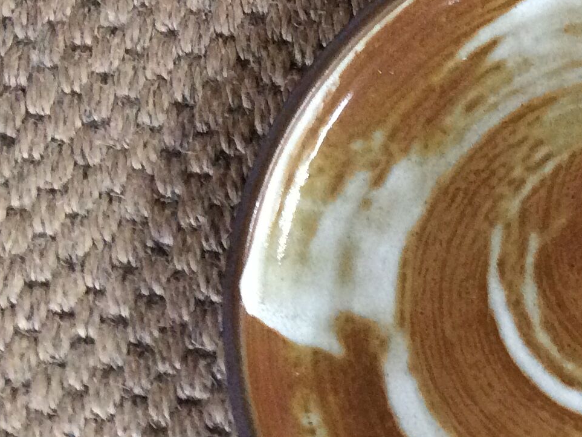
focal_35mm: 86
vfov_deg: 17.1
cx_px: 697
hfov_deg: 21.2
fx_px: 1446
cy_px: 323
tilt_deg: -77.1
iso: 200
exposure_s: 1/25
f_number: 2.4
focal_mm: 3.3
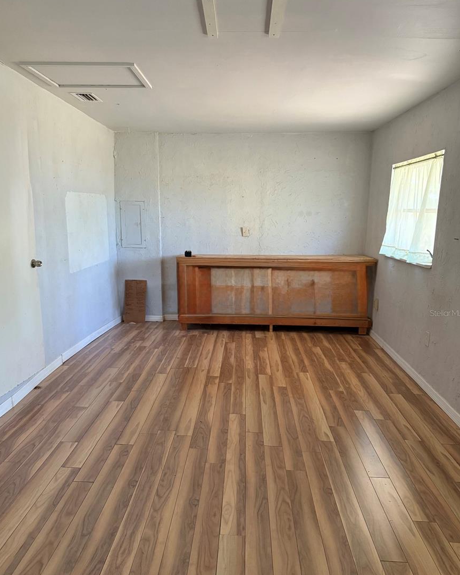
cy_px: 313
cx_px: 228
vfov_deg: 65.9
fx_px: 442
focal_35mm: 26
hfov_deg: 54.9
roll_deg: -1.9
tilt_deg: -14.0
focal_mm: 6.76
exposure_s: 1/60
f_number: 1.78
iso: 500
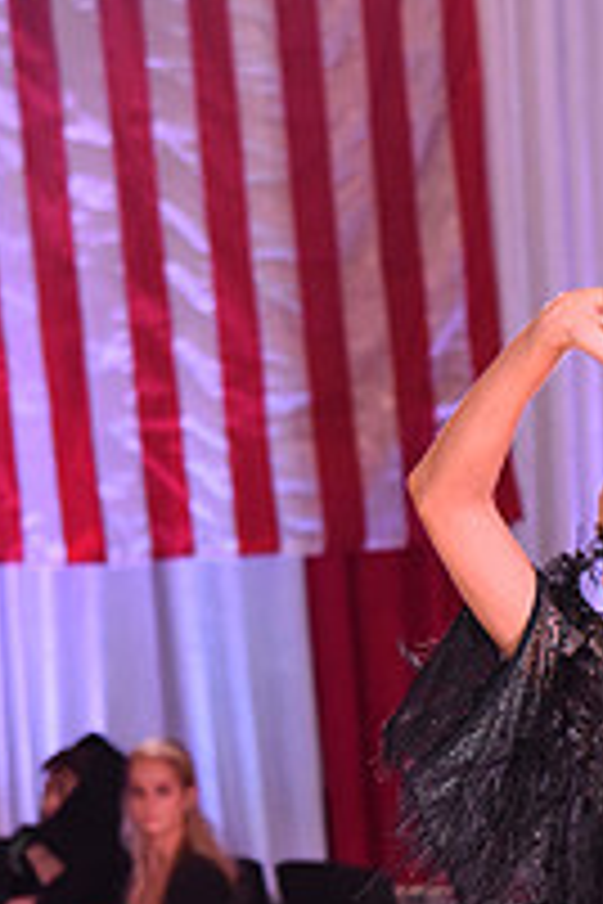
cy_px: 1228
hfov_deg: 5.5
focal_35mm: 248
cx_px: 691
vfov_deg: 8.2
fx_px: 6231
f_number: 5.6
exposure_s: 1/320
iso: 2500
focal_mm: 86
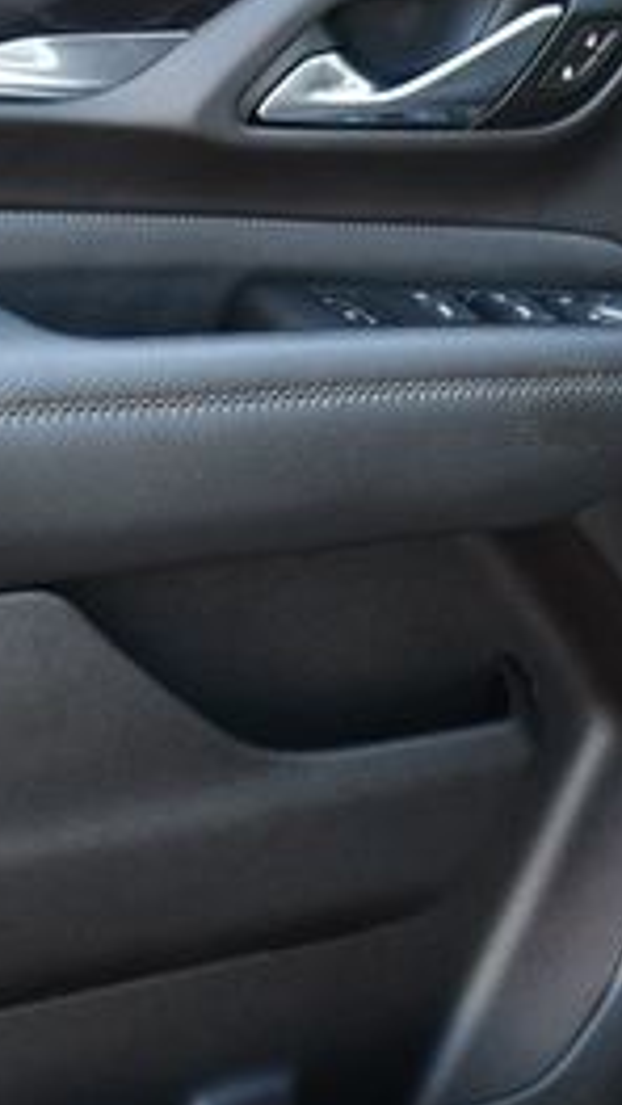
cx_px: 67
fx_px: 2697
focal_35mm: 92
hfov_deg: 13.1
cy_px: 672
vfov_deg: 23.1
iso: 800
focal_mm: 18
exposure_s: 1/250
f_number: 3.5
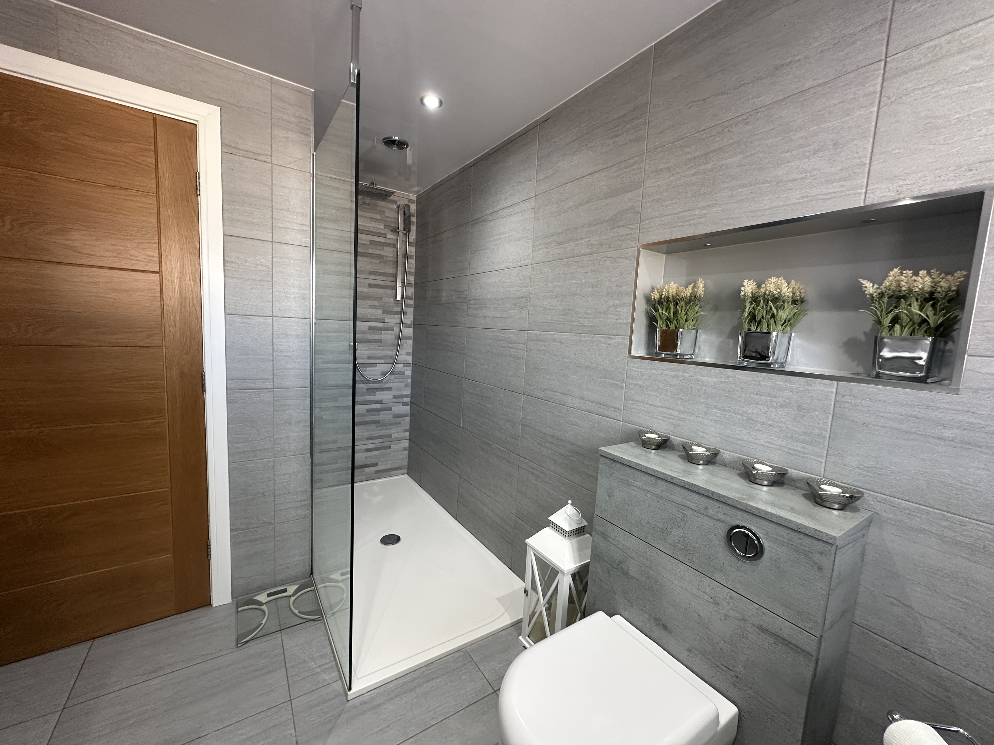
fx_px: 402
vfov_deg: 85.7
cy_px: 372
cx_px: 497
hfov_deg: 102.1
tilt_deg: -5.4
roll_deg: -3.3
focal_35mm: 14
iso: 200
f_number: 2.2
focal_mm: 2.22
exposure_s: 1/100
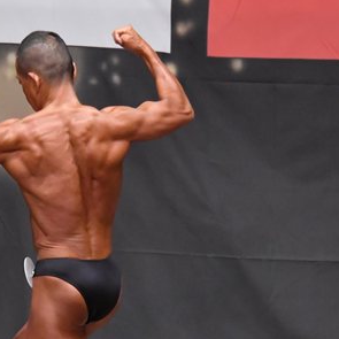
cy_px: 253
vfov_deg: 3.3
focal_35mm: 536
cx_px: 101
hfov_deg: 3.3
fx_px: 5939
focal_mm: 160
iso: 6400
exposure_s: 1/400
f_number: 5.6
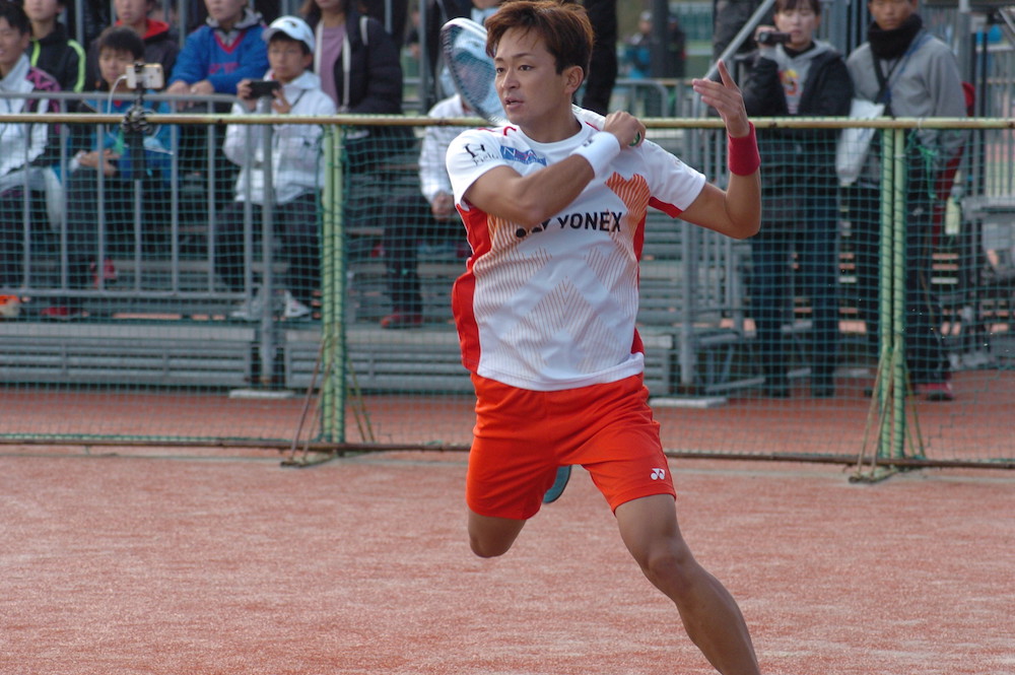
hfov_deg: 10.6
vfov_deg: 7.0
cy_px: 338
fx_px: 5493
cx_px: 508
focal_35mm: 195
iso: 400
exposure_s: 1/500
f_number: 5.6
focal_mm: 130
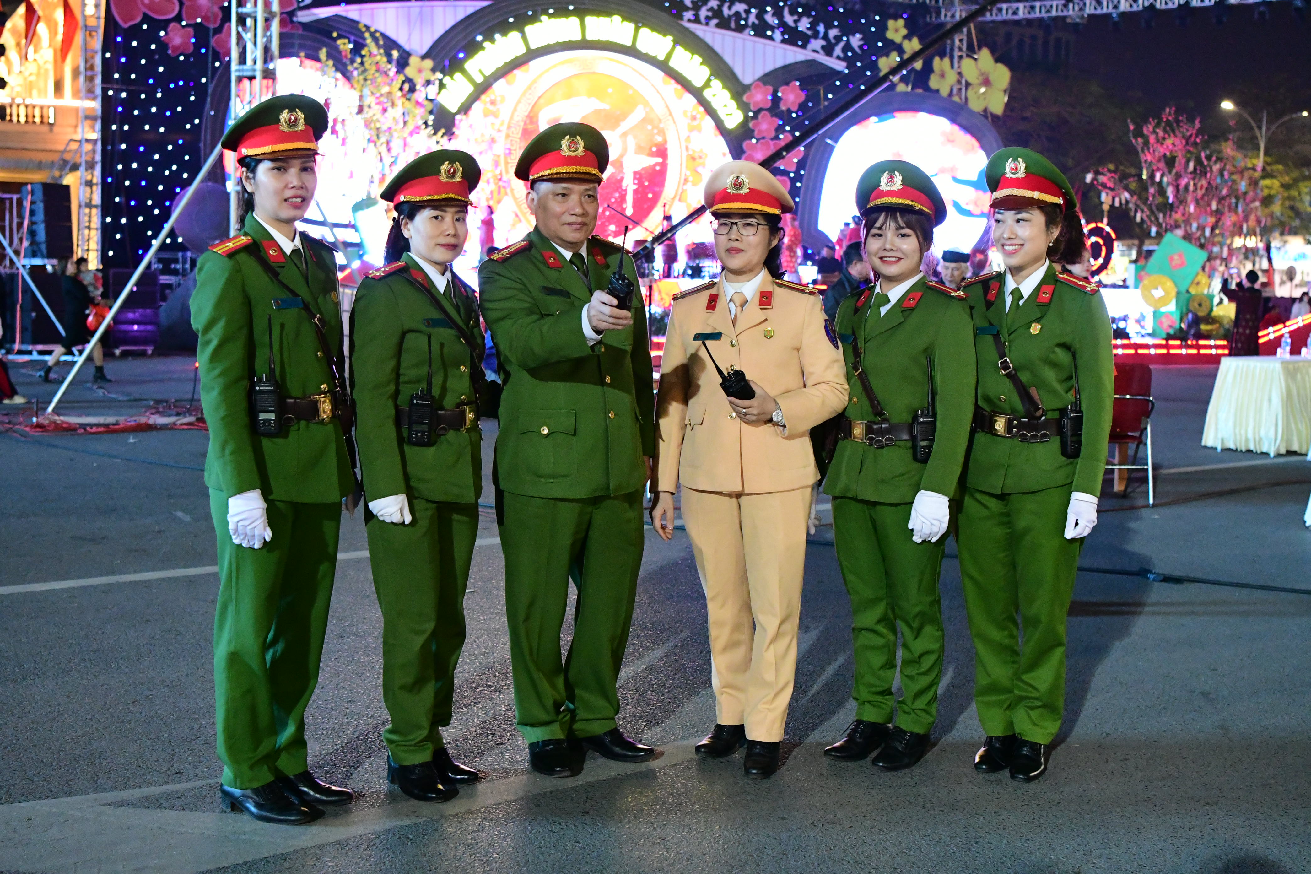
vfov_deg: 29.9
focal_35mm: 45
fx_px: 1639
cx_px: 656
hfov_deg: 43.6
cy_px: 437
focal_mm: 30
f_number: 2.8
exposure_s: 1/100
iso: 6400
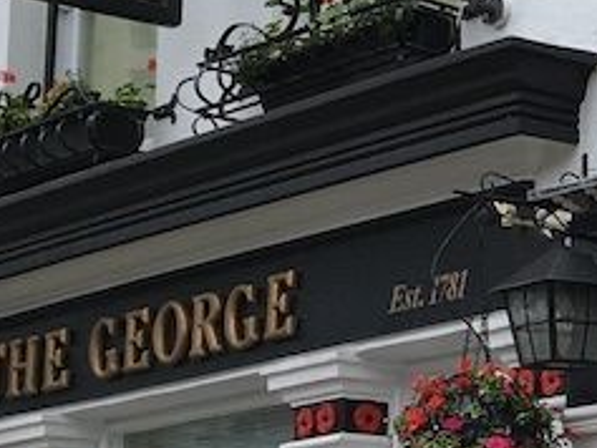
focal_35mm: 147
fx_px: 2536
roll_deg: +1.8
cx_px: 1176
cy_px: 332
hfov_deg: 12.0
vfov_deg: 10.1
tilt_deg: +8.6
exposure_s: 1/827
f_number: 2.2
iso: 25
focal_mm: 4.15
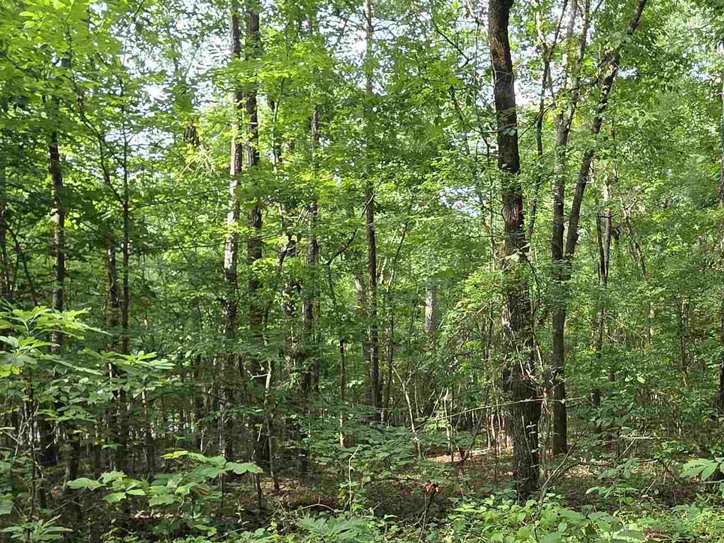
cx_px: 473
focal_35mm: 31
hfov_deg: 57.3
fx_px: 648
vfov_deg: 44.6
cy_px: 370
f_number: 2.2
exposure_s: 1/120
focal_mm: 2.2
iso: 50
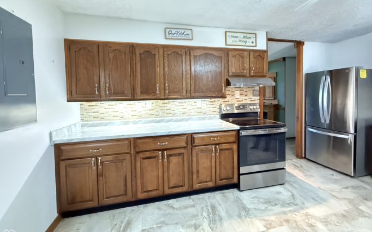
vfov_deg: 74.3
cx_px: 186
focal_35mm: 15
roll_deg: +0.5
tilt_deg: -2.2
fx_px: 152
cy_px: 100
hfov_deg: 101.5
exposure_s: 1/60
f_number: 2.2
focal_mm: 2.22
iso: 1250
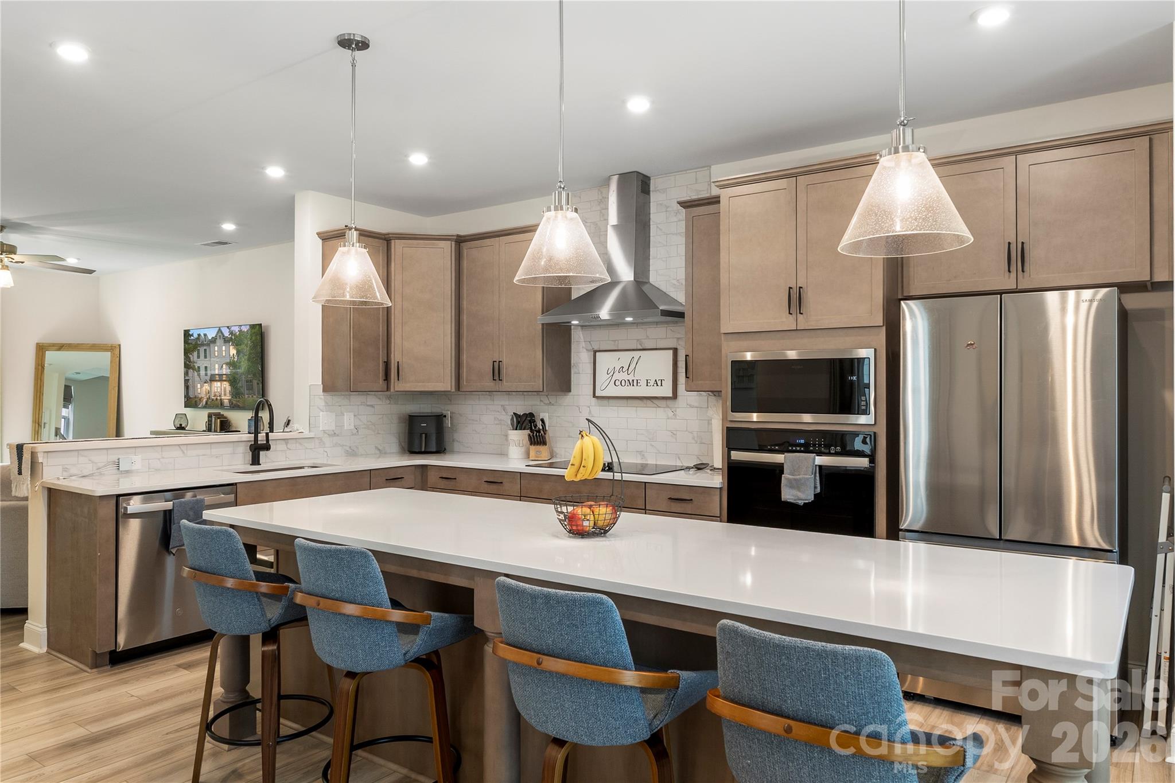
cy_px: 392
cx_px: 588
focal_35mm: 16
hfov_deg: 96.7
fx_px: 522
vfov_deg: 73.7
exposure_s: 1/6
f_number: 8
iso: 640
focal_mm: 16
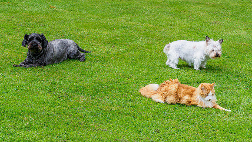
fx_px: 1034
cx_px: 136
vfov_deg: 7.8
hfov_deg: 13.9
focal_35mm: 155
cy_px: 45
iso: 200
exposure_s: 1/500
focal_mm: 64
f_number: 4.5
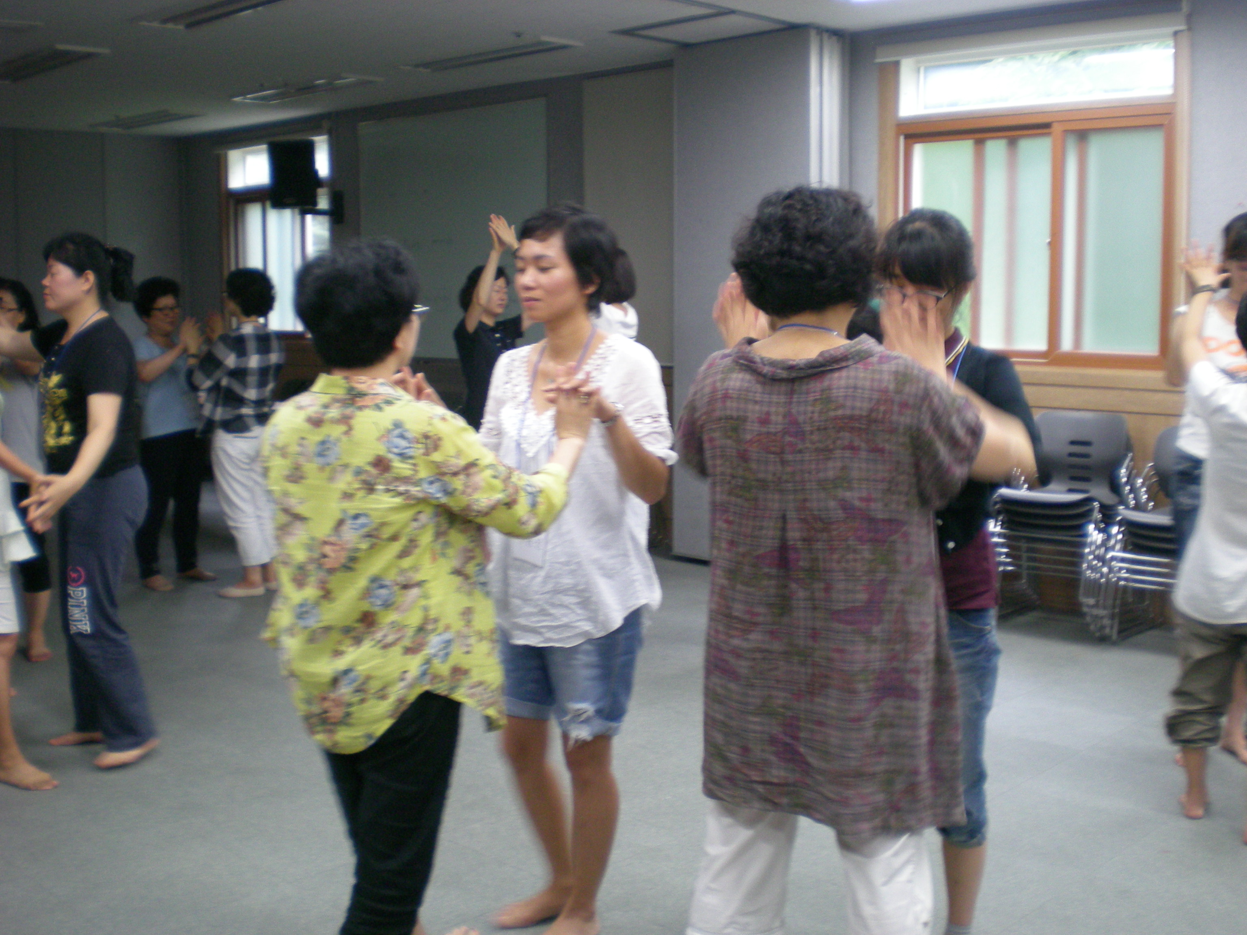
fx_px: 1369
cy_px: 468
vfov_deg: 37.7
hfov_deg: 49.0
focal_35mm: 38
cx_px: 624
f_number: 3.1
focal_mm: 6.3
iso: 200
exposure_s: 1/13.2
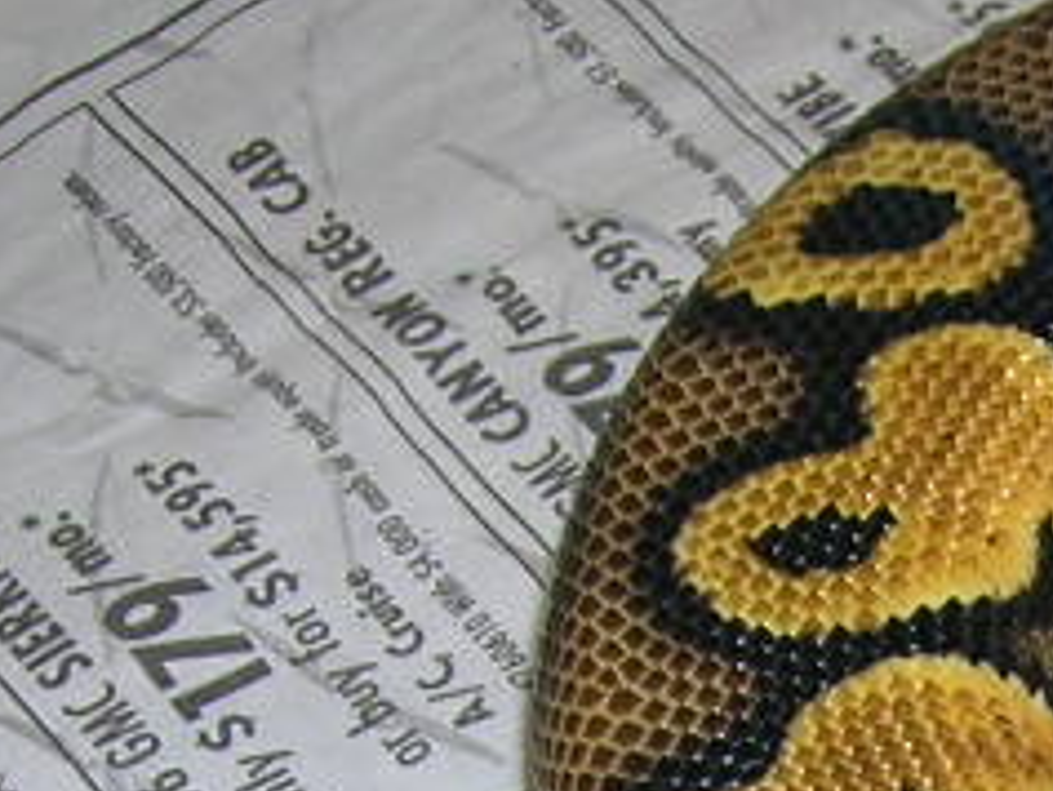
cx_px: 1515
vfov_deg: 9.7
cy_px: 1306
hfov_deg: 12.8
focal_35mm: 147
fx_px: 4474
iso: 50
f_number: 2.9
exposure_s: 1/60.1
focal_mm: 5.7
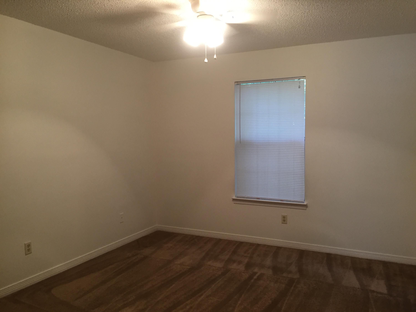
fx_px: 349
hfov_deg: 61.7
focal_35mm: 29
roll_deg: -0.7
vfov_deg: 48.2
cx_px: 208
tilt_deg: -4.0
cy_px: 156
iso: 125
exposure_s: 1/30
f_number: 2.2
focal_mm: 4.15
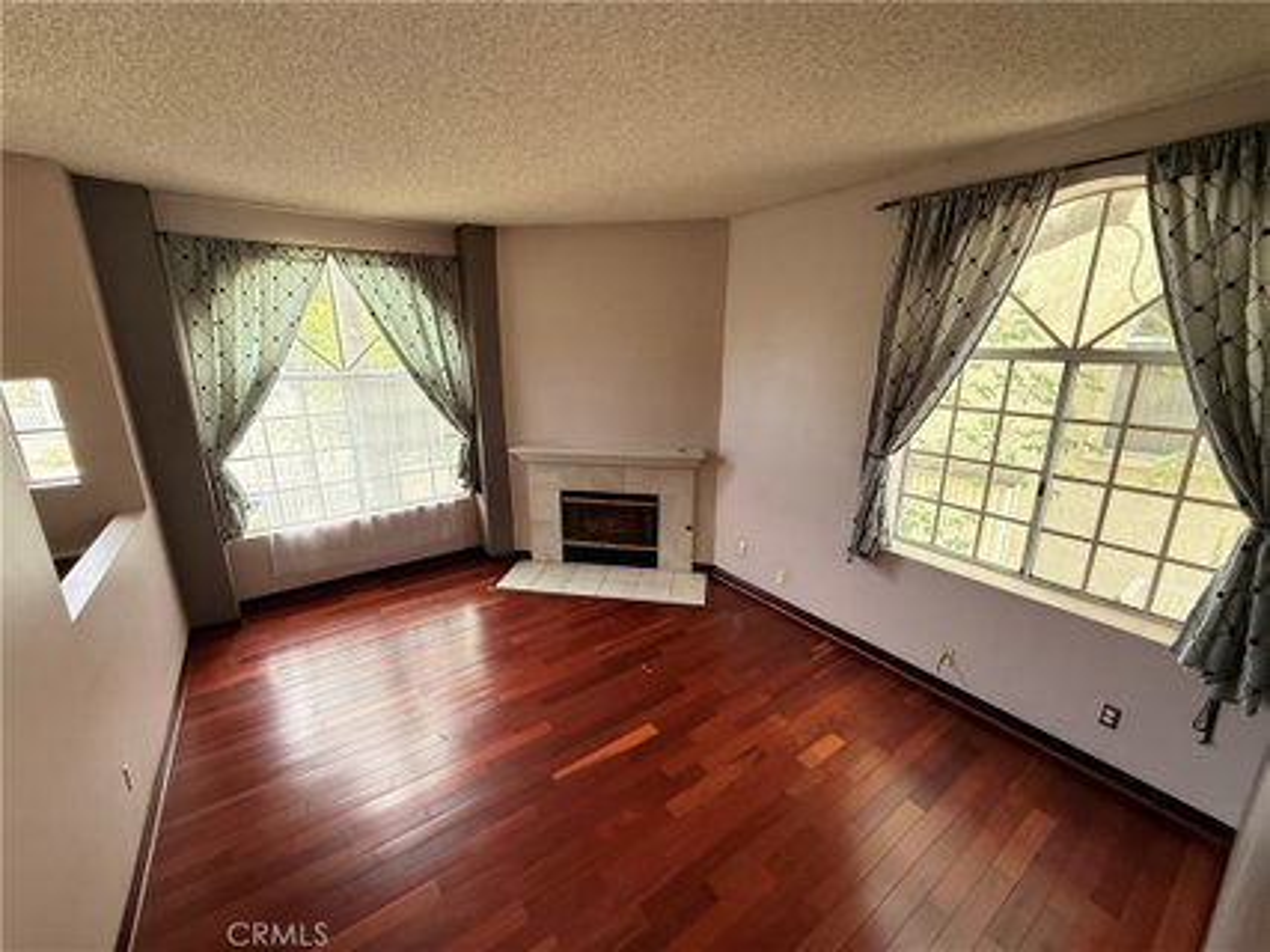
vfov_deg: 85.6
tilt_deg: -15.4
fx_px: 513
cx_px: 635
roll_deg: +0.5
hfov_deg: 102.1
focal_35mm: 14
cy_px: 476
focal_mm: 2.22
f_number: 2.2
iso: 160
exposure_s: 1/99
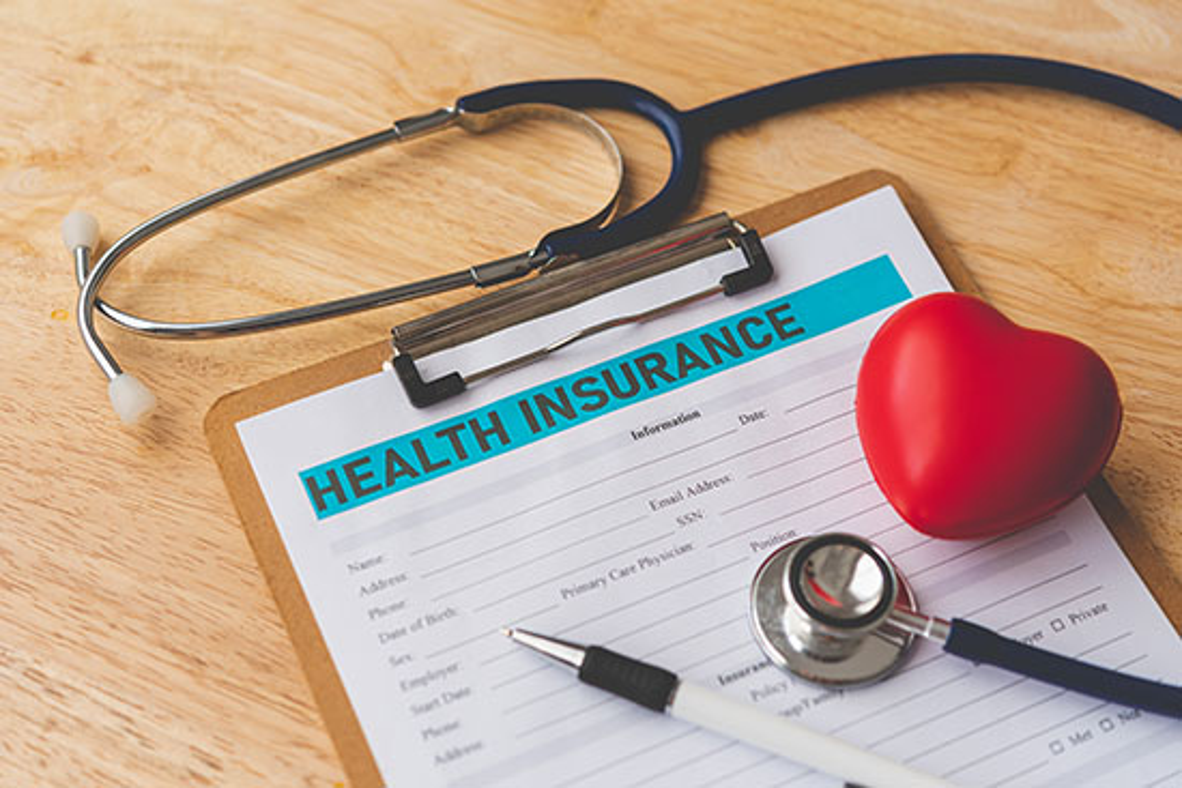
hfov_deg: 33.4
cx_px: 591
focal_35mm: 60
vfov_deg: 22.6
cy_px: 394
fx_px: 1970
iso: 200
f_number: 4.5
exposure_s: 1/60
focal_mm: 60
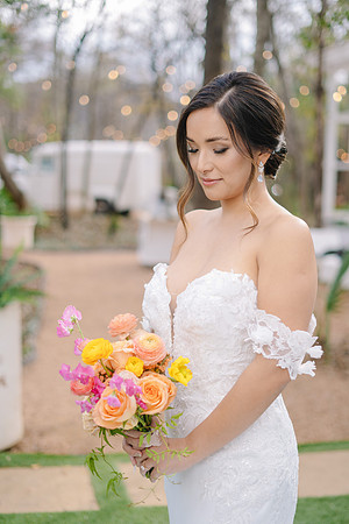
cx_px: 174
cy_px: 262
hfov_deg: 27.0
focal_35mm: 50
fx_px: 727
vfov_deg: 39.6
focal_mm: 50
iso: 50
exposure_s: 1/200
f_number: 2
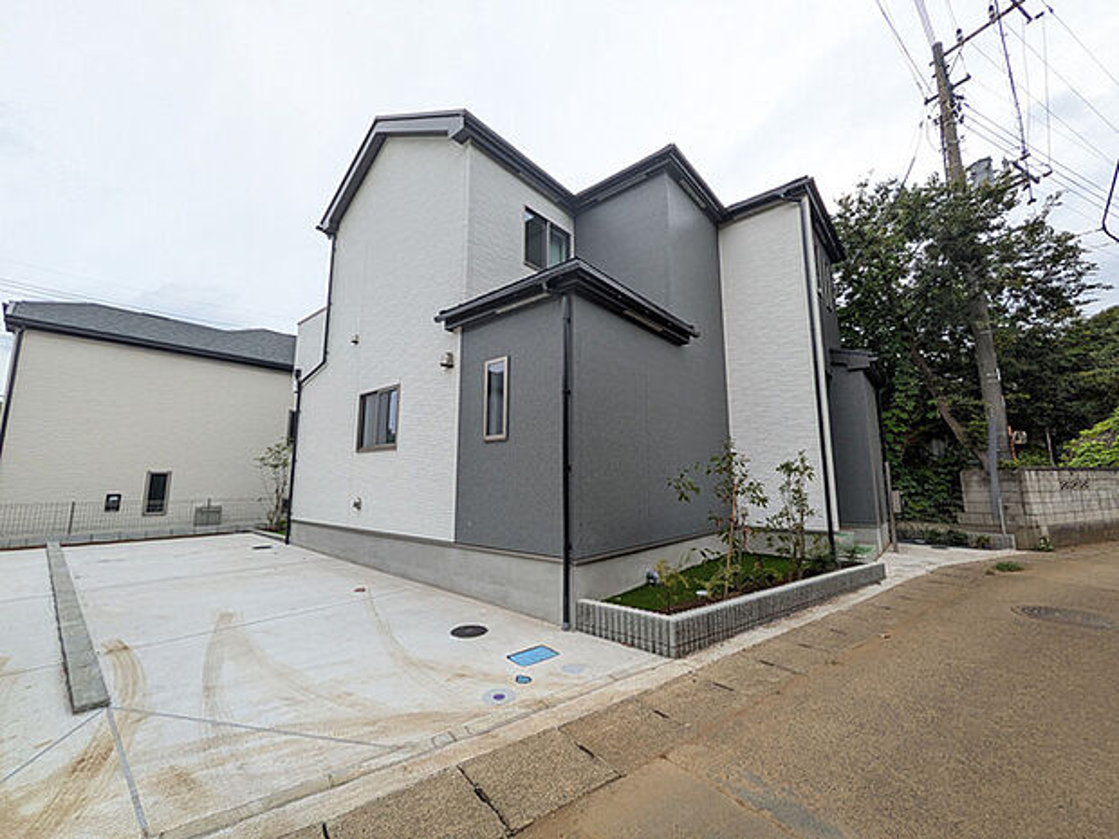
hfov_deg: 102.1
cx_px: 560
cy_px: 420
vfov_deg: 85.7
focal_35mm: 14
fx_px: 453
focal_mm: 1.83
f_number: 2.2
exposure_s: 1/573
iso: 50
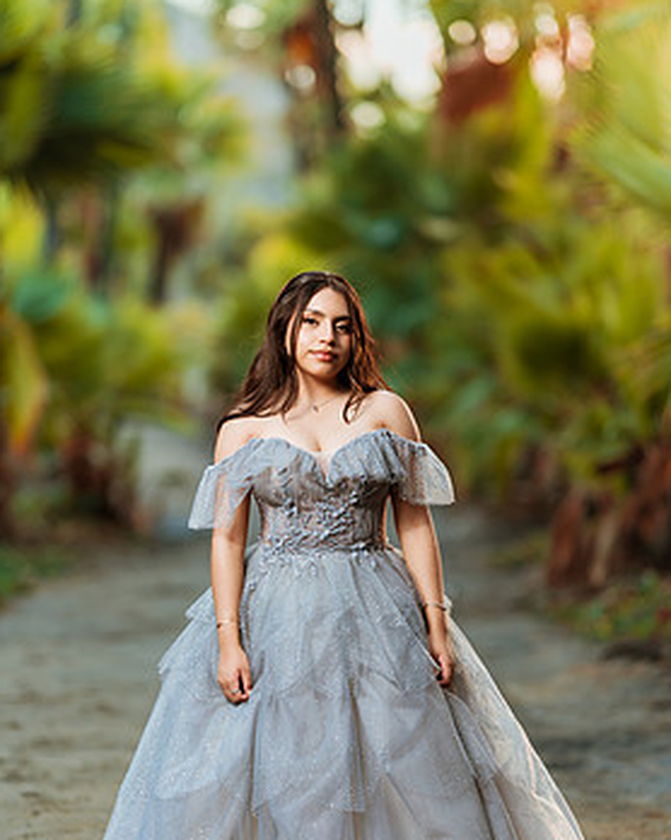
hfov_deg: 9.4
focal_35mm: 164
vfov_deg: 11.8
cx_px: 350
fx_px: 4075
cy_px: 531
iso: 100
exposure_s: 1/400
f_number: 1.8
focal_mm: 135
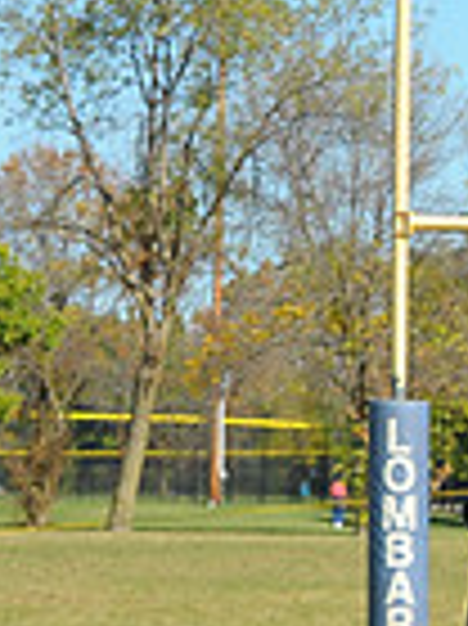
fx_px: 5073
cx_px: 1260
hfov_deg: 5.1
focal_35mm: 281
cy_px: 824
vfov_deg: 7.0
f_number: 6.3
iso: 400
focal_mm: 70
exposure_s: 1/1000
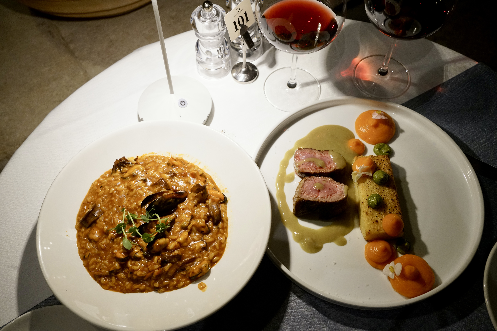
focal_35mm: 35
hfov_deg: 54.4
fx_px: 483
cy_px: 166
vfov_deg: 37.9
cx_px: 248
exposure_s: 1/100
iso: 2500
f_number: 6.3
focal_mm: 35
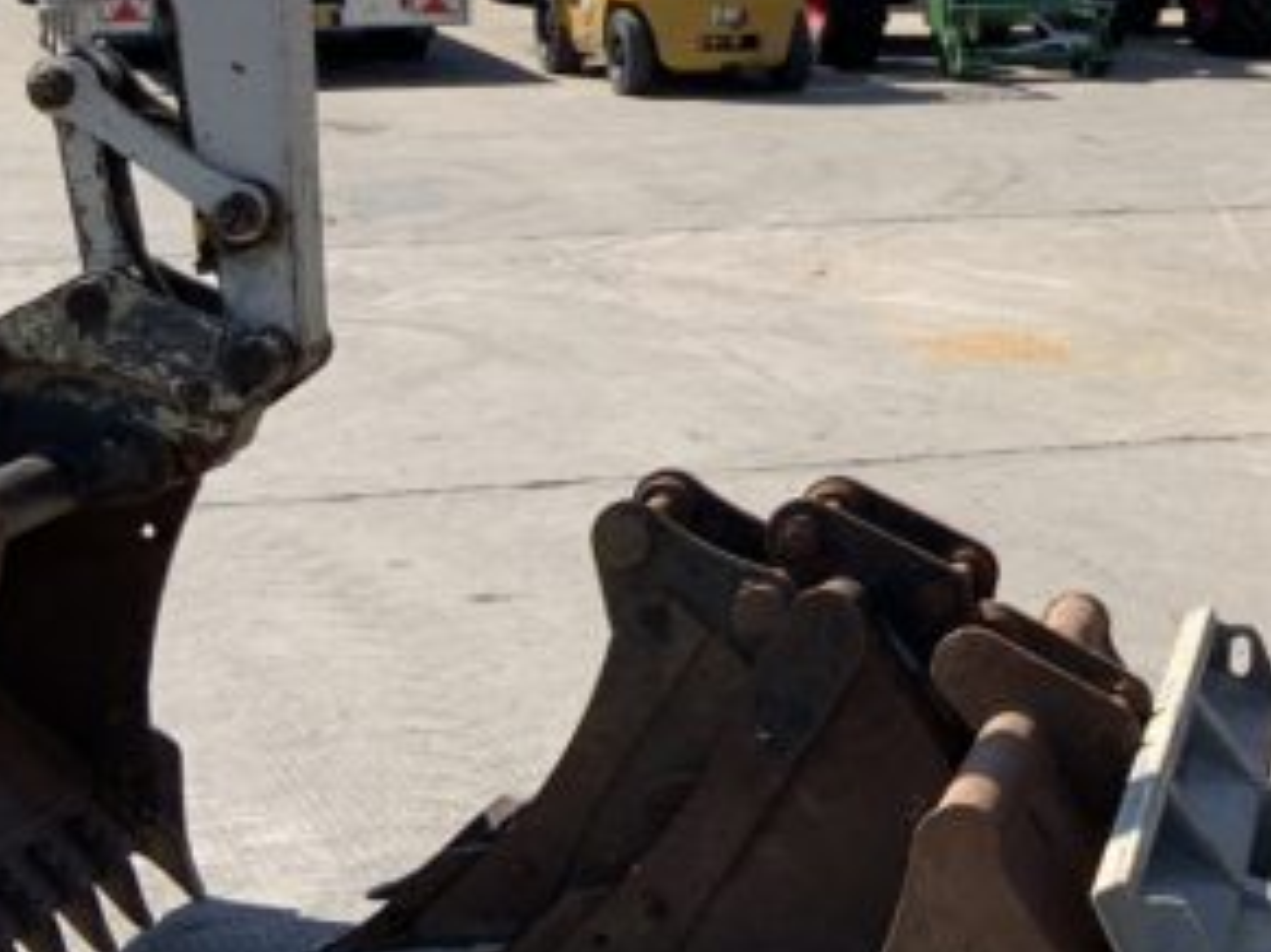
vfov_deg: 14.2
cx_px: 1699
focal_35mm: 102
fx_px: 3744
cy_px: -44
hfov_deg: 17.9
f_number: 1.8
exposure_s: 1/1730
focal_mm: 3
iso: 16
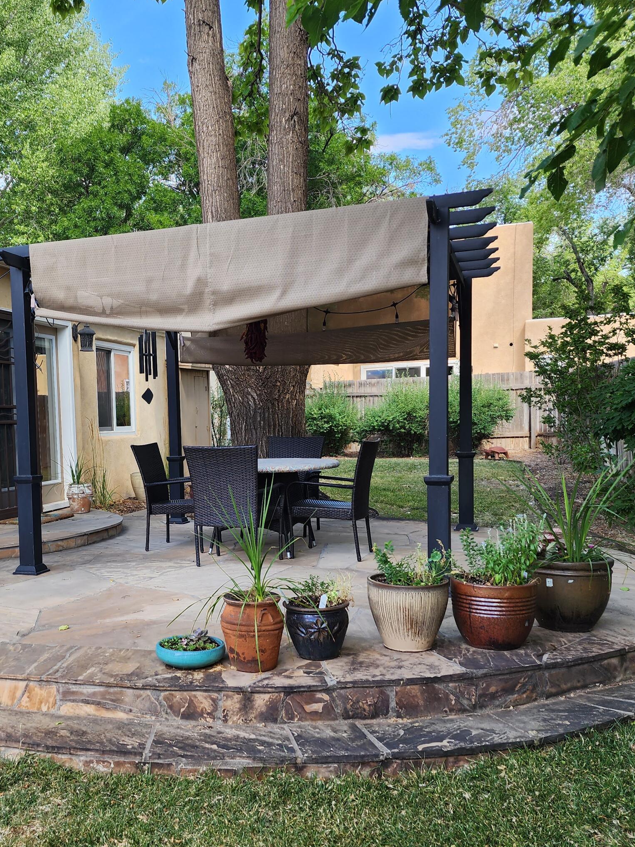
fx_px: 832
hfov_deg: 40.7
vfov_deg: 53.8
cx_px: 165
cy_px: 468
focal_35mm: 34
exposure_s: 1/180
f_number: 1.8
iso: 25
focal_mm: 6.4
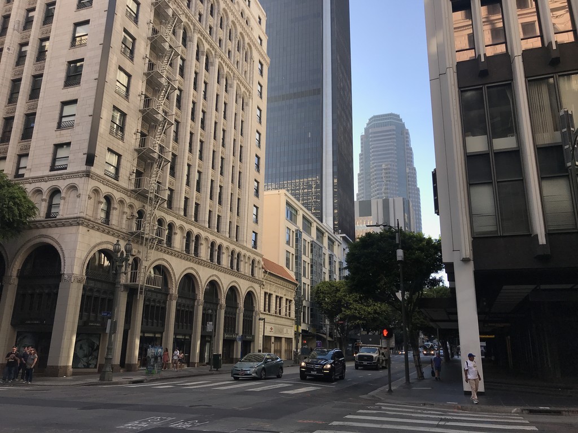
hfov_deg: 63.4
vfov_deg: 49.7
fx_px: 468
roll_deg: -1.3
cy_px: 216
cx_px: 289
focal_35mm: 28
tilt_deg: +16.3
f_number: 1.8
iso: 20
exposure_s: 1/689
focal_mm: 3.99
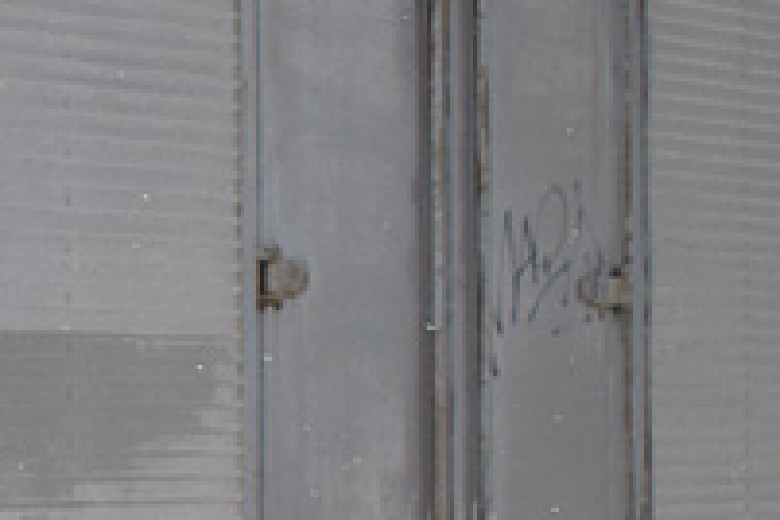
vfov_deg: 5.9
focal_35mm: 233
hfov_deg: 8.2
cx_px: -1021
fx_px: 5048
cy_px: 283
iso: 400
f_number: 5.6
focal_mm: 26
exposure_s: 1/640
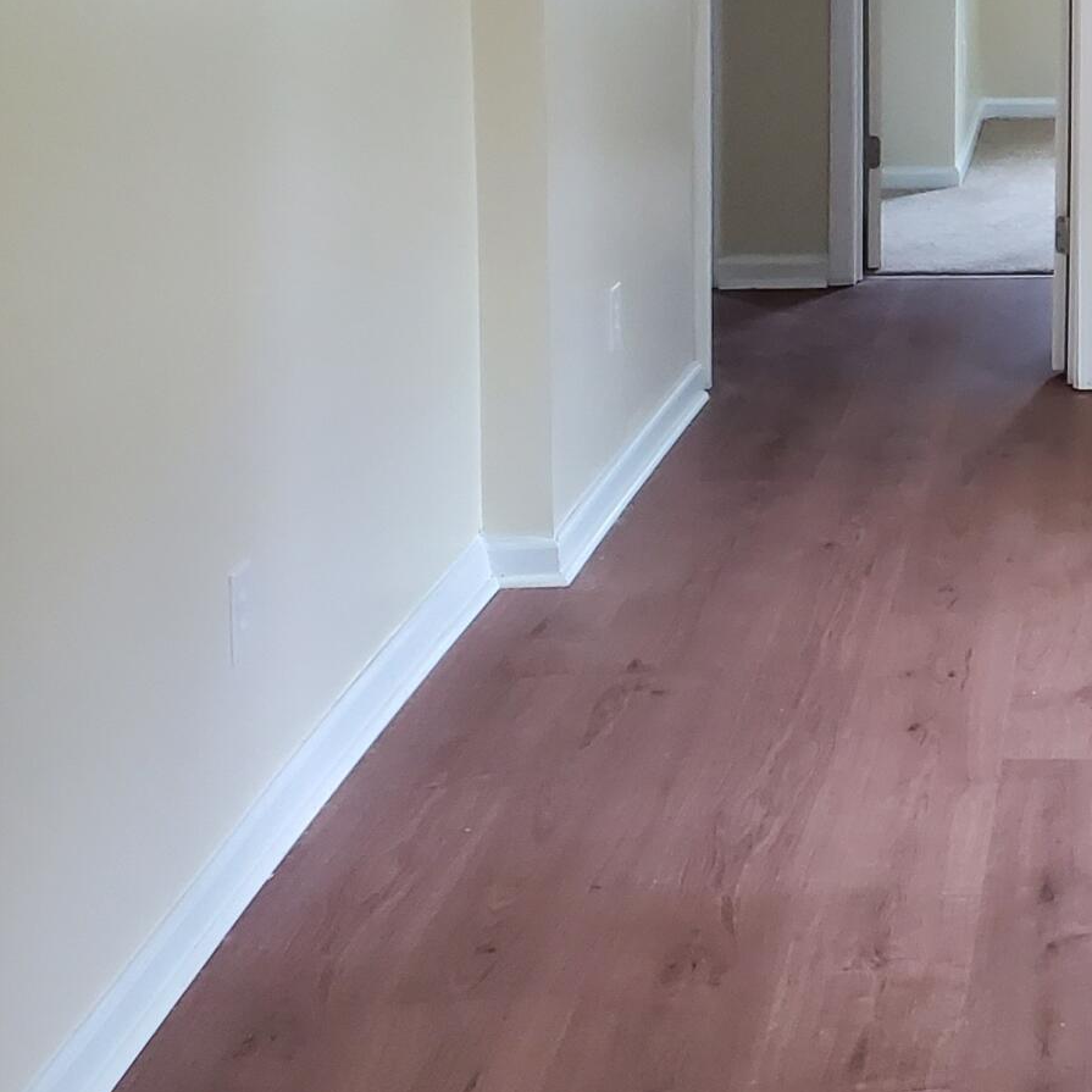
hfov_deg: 20.5
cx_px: 1419
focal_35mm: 77
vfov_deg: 21.8
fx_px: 2748
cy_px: 61
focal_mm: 4.3
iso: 250
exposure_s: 1/120
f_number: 1.5
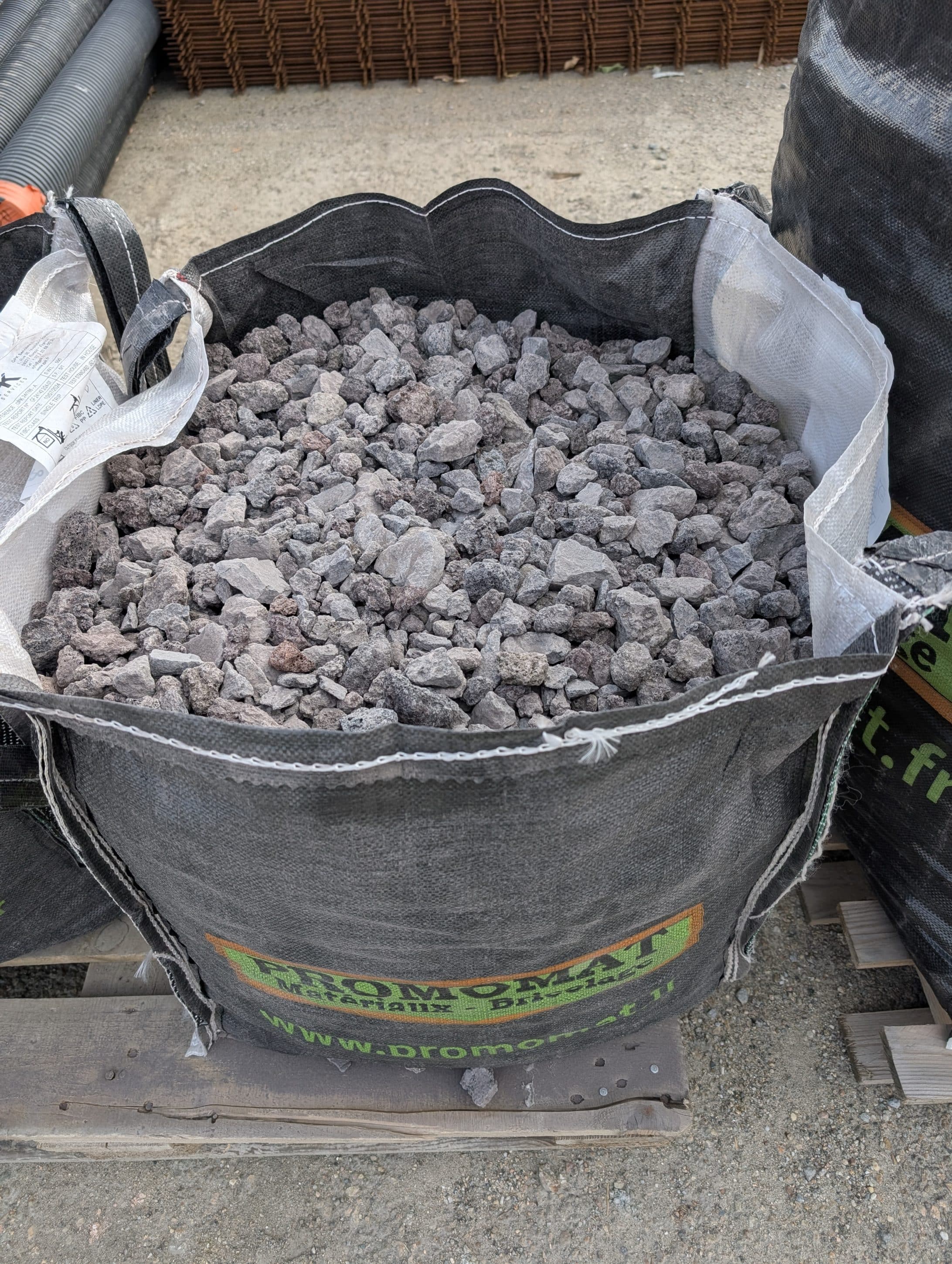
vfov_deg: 71.5
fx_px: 878
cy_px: 632
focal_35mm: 24
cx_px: 476
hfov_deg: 56.9
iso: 22
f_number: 1.68
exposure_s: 1/346
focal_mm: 6.9
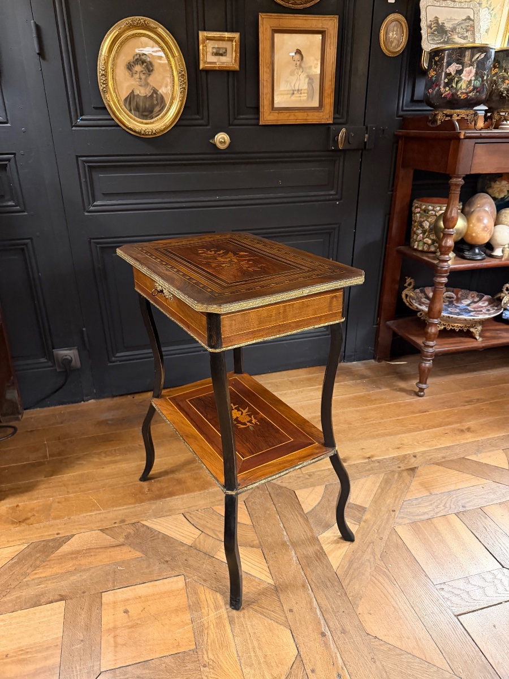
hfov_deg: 56.8
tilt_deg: -23.0
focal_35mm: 24
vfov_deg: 71.6
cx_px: 254
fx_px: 471
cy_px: 340
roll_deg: +1.1
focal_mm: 6.76
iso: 800
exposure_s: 1/33
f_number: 1.78
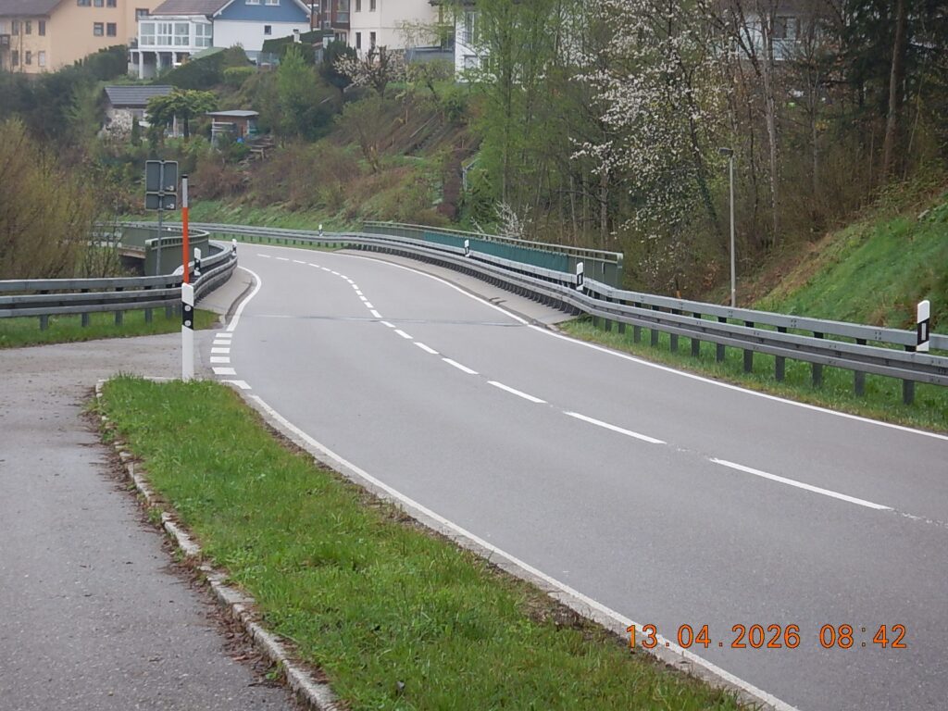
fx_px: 2766
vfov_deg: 14.6
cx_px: 474
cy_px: 356
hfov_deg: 19.4
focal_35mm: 101
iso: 160
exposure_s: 1/60
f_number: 4.8
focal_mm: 18.1
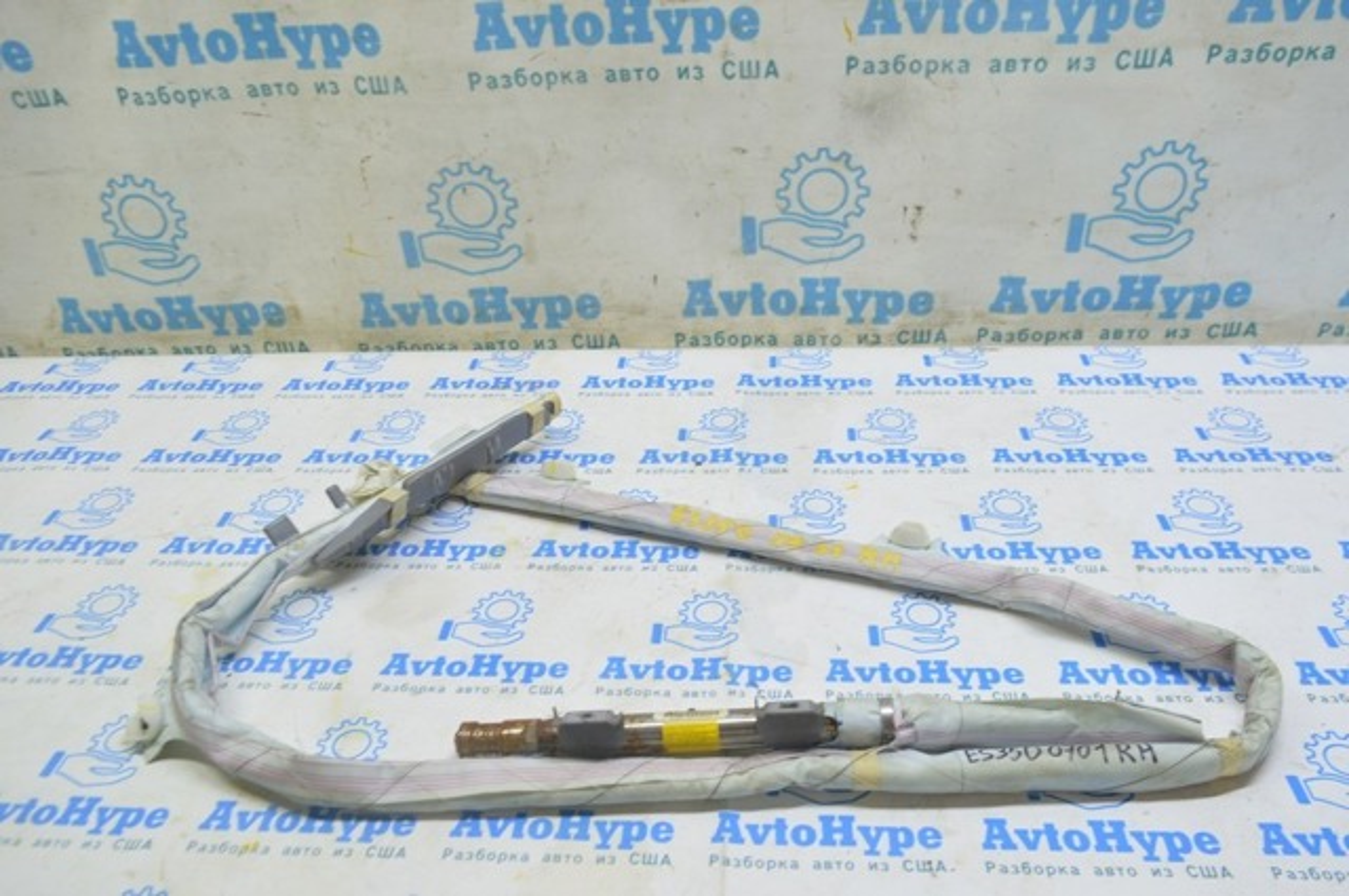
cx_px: 674
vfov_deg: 47.8
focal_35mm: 27
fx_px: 1010
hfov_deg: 67.4
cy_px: 448
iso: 400
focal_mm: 18
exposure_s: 1/15
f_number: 5.6
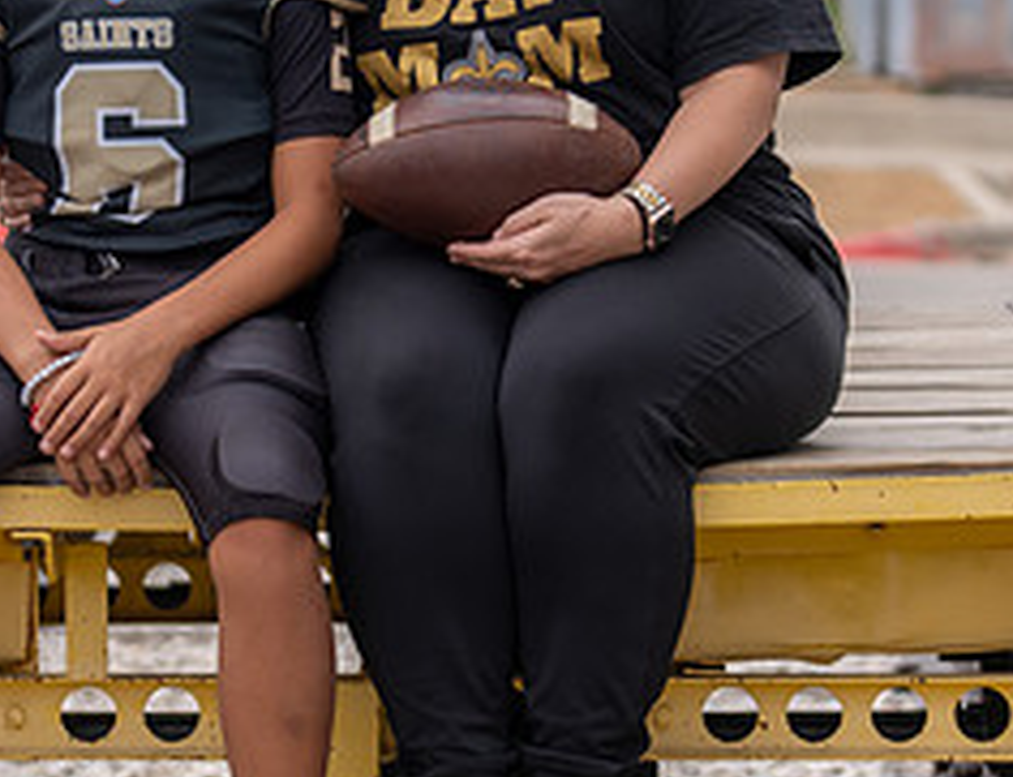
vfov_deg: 7.4
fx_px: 5989
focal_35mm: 203
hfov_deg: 9.7
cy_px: 297
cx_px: 284
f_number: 2.8
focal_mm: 70
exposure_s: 1/320
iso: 160
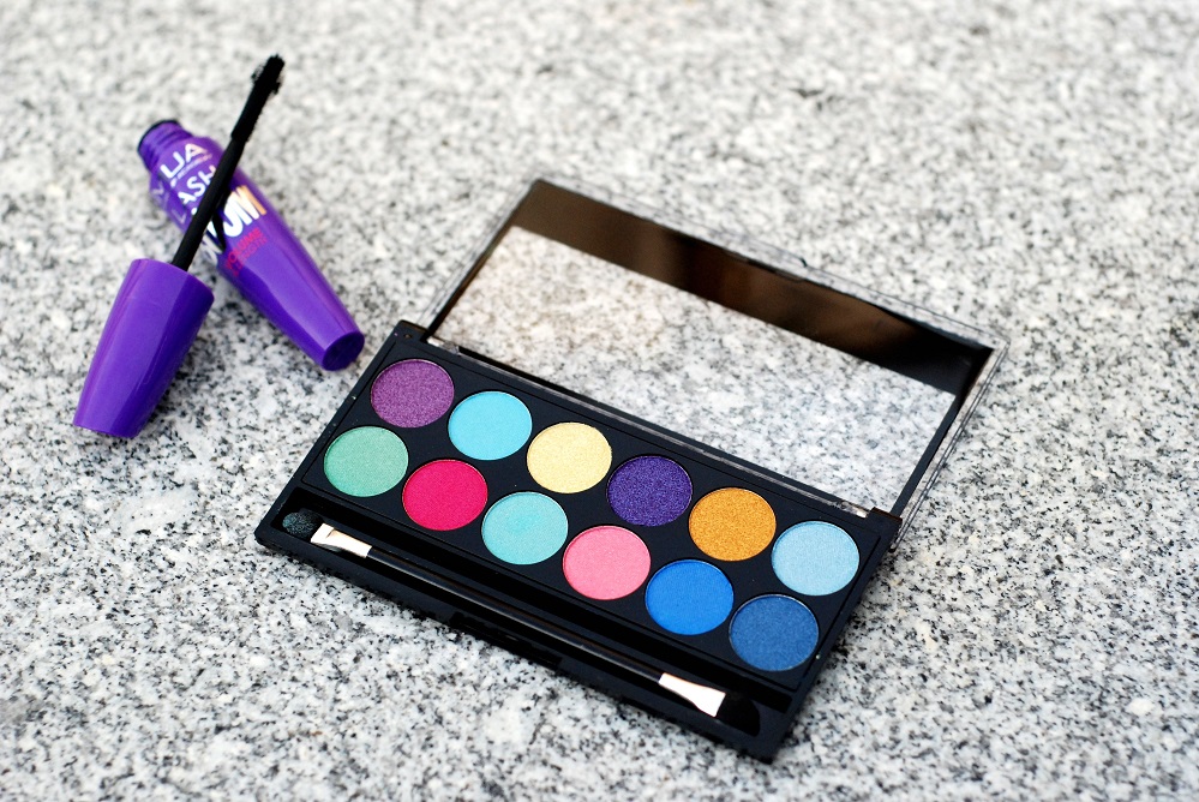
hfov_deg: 27.0
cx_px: 600
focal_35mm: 75
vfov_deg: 18.2
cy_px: 401
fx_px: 2500
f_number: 2.8
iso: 500
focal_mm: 50
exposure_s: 1/4000
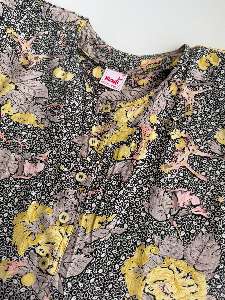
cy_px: 136
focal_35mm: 27
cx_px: 117
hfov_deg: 51.3
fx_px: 234
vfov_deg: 65.2
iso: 64
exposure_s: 1/120
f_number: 1.8
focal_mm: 6.76
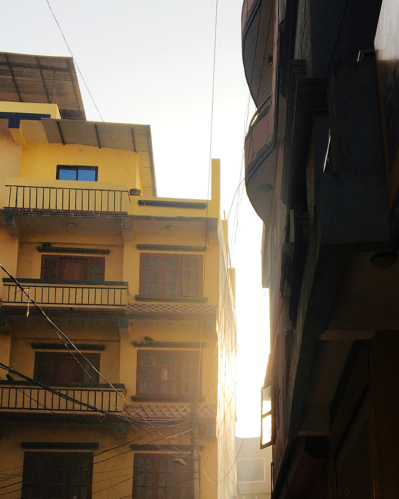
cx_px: 228
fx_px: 827
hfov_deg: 27.1
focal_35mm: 56
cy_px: 406
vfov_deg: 32.6
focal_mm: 4.15
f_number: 2.2
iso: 25
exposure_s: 1/1131
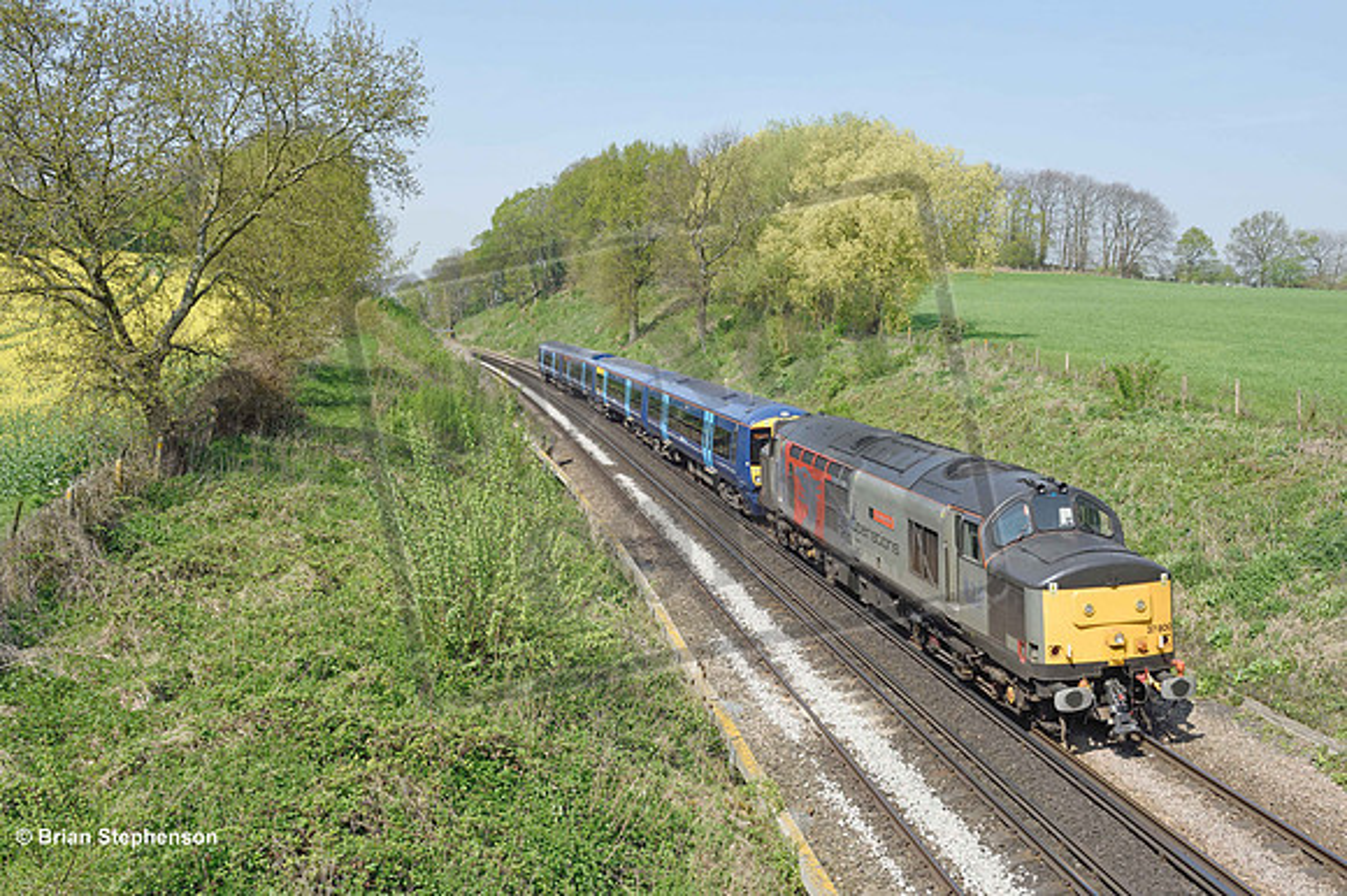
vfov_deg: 42.3
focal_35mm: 31
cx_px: 674
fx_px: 1159
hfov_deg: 60.3
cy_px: 448
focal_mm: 31
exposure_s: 1/1250
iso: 400
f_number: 7.1
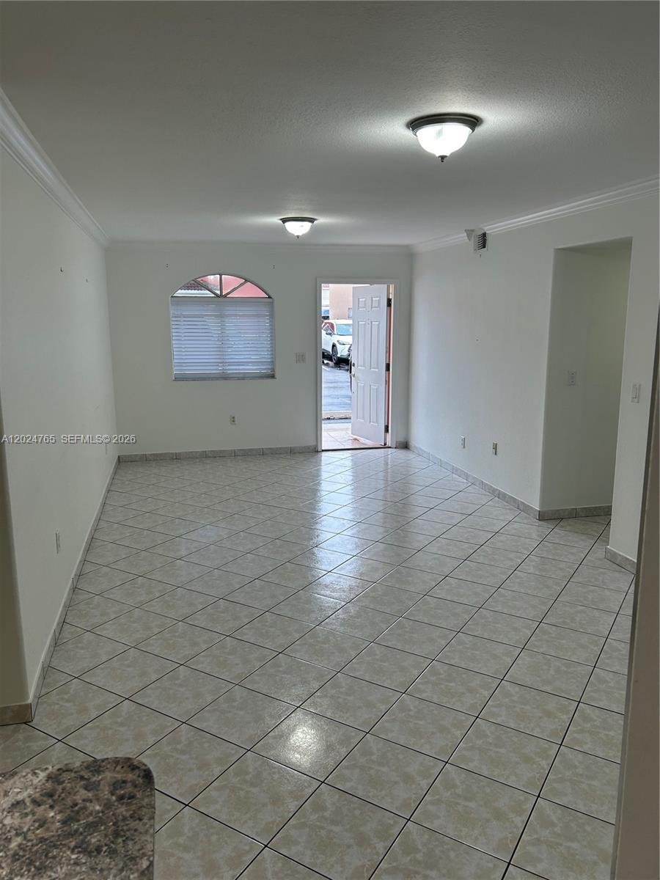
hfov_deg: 53.1
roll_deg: -1.4
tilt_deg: -10.0
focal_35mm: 26
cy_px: 440
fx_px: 661
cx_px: 330
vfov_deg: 67.3
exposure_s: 1/130
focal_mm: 5.7
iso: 50
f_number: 1.5
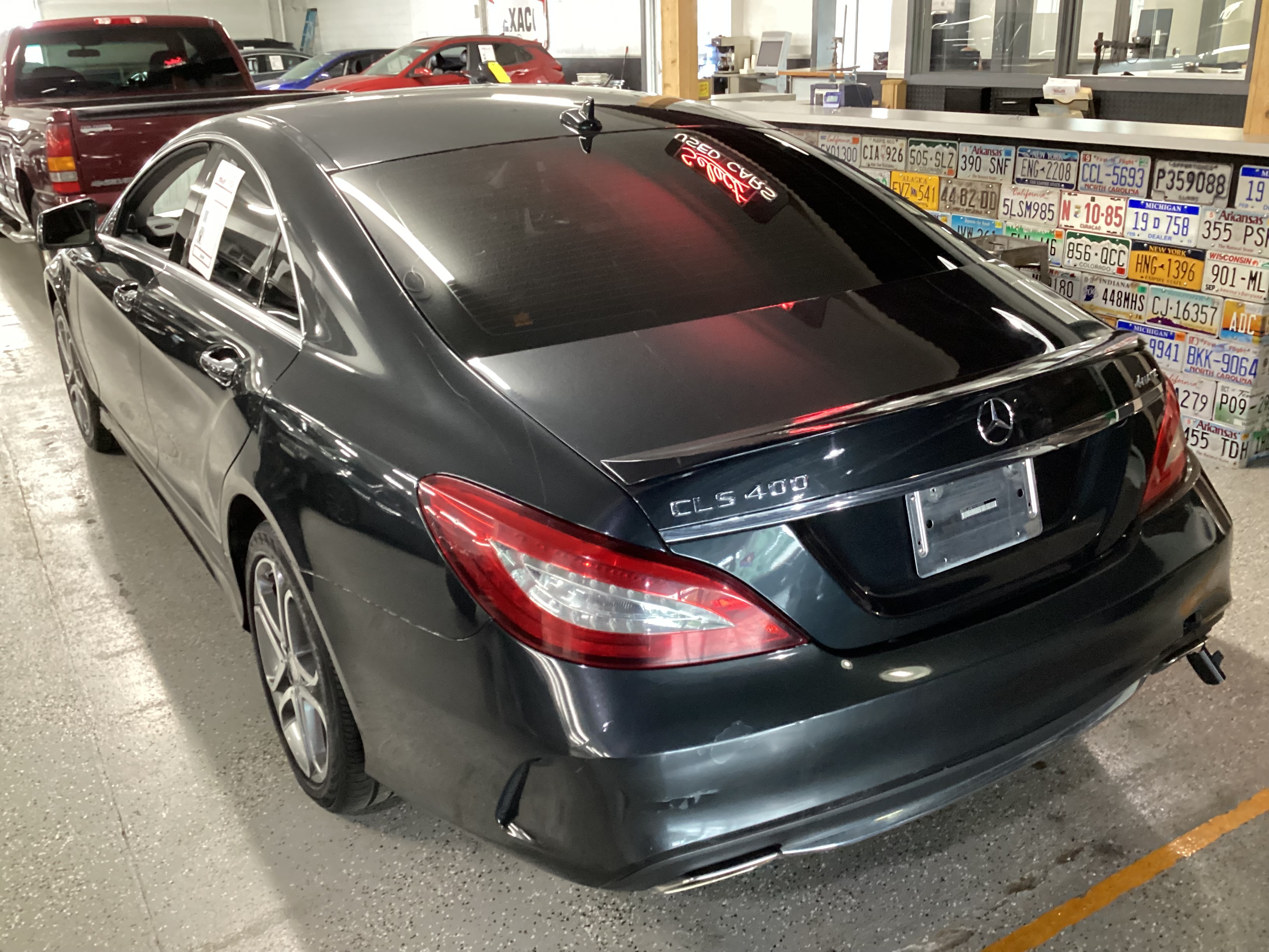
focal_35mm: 31
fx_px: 1136
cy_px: 476
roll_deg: +1.1
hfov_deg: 58.4
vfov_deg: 45.4
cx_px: 634
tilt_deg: -22.0
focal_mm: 3.3
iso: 400
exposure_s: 1/30
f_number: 2.4
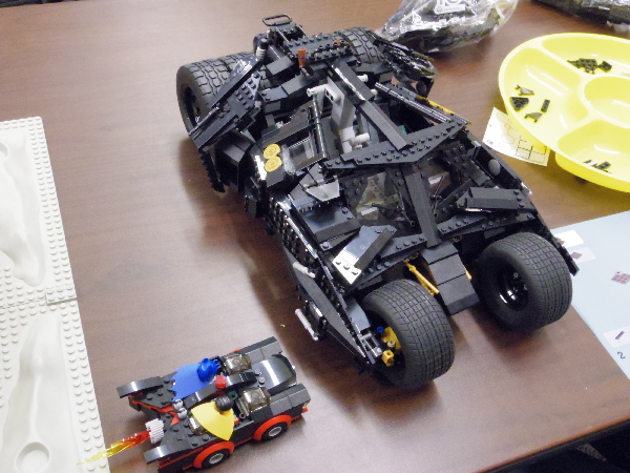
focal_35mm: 37
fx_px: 673
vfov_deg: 38.7
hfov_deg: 50.1
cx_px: 315
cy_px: 236
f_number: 6.3
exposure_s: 1/50
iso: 3200
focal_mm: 6.8
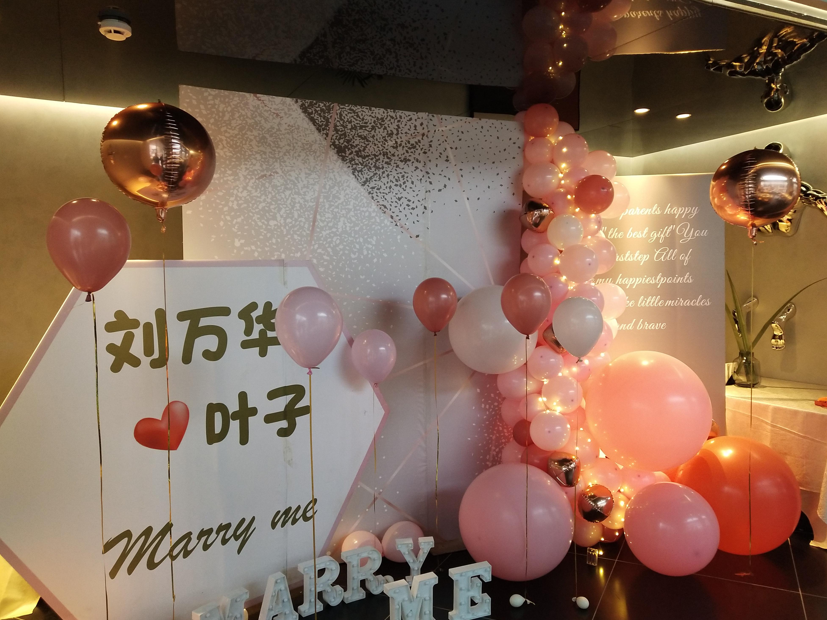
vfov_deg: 45.4
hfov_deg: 58.4
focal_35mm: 31
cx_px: 420
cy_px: 314
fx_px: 741
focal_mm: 3.95
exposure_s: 1/33.3
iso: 391
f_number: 1.8
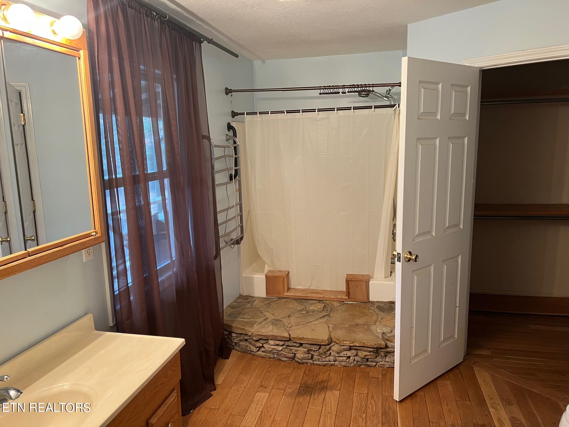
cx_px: 284
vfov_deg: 53.1
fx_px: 427
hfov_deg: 67.3
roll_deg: +1.0
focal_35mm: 26
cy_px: 214
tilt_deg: -10.5
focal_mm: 5.7
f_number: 1.5
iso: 160
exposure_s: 1/60
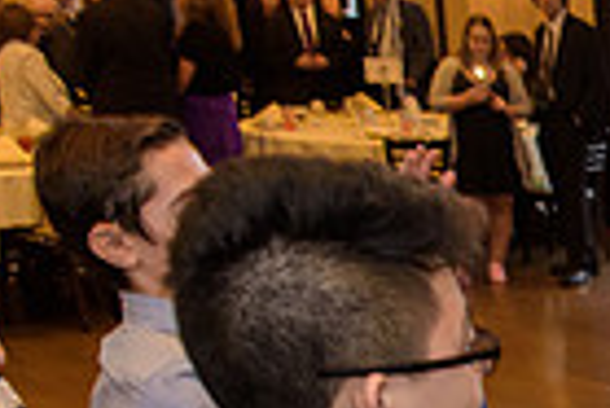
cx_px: 1106
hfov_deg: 16.8
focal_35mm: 100
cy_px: 634
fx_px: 1696
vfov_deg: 12.9
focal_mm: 24
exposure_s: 1/125
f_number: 3.2
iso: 1600
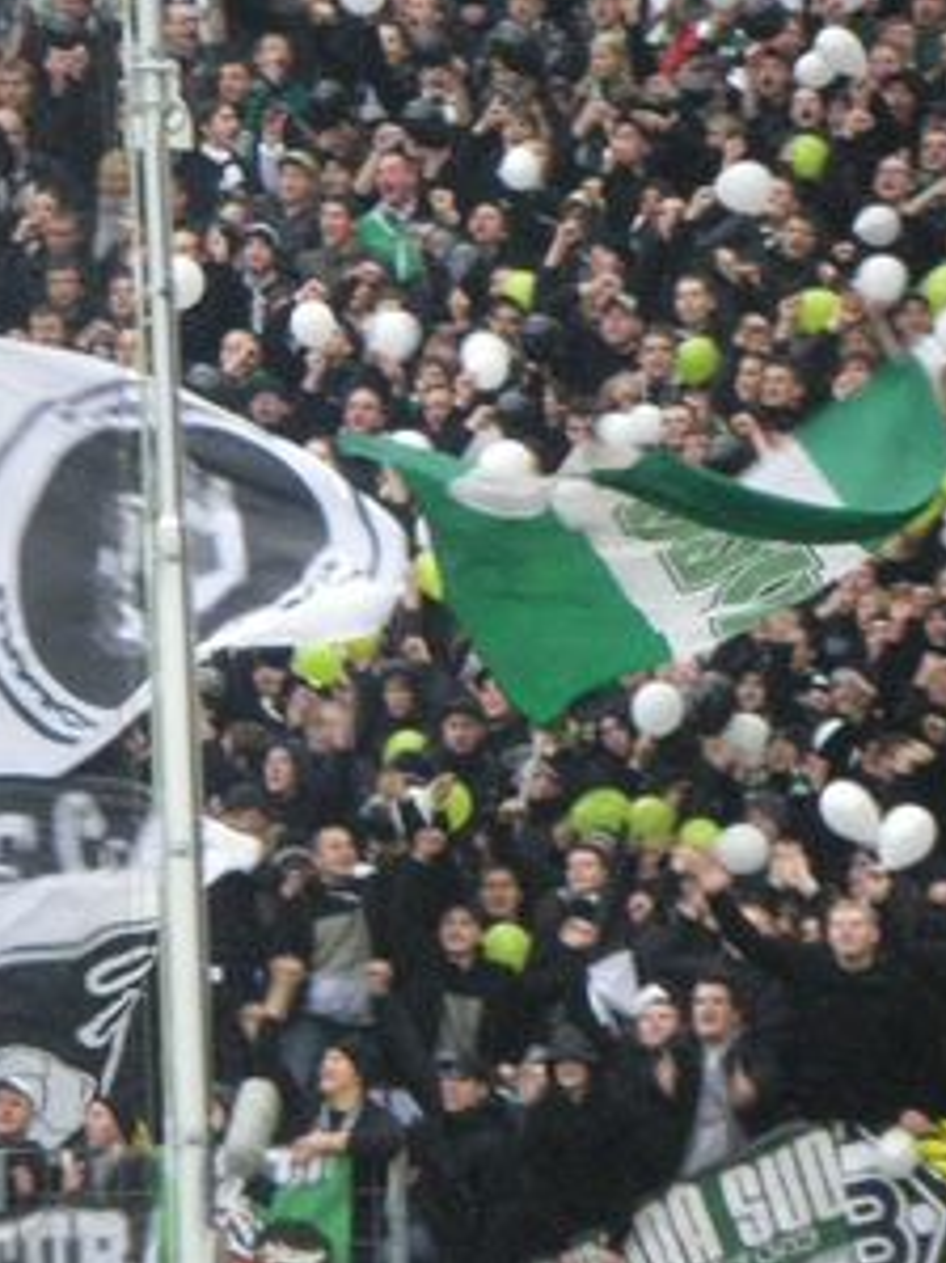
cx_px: 163
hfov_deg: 3.4
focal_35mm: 434
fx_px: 15825
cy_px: 551
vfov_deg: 4.6
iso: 800
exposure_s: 1/100
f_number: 4.8
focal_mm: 37.9
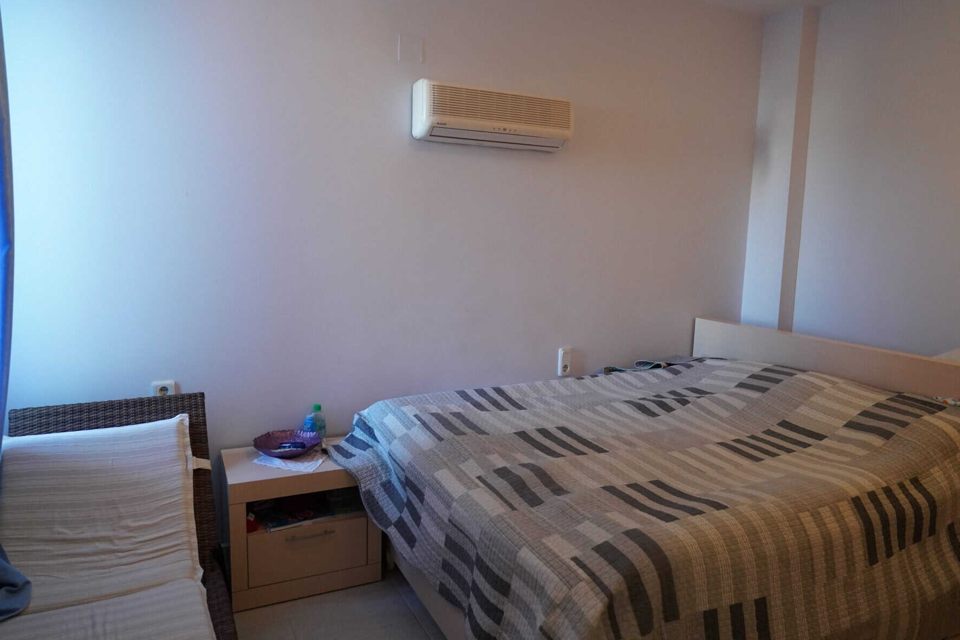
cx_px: 480
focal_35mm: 23
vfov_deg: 55.1
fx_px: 613
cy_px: 315
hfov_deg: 76.1
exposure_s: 1/160
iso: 3200
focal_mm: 20
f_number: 2.8
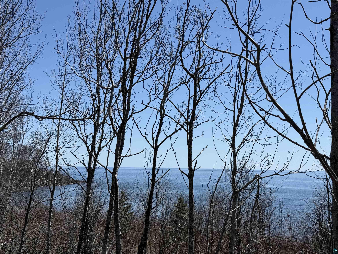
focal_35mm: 48
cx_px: 169
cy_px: 127
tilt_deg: +5.1
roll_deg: -0.8
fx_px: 469
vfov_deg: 30.3
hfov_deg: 39.7
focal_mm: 6.76
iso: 64
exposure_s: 1/7874
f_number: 1.78
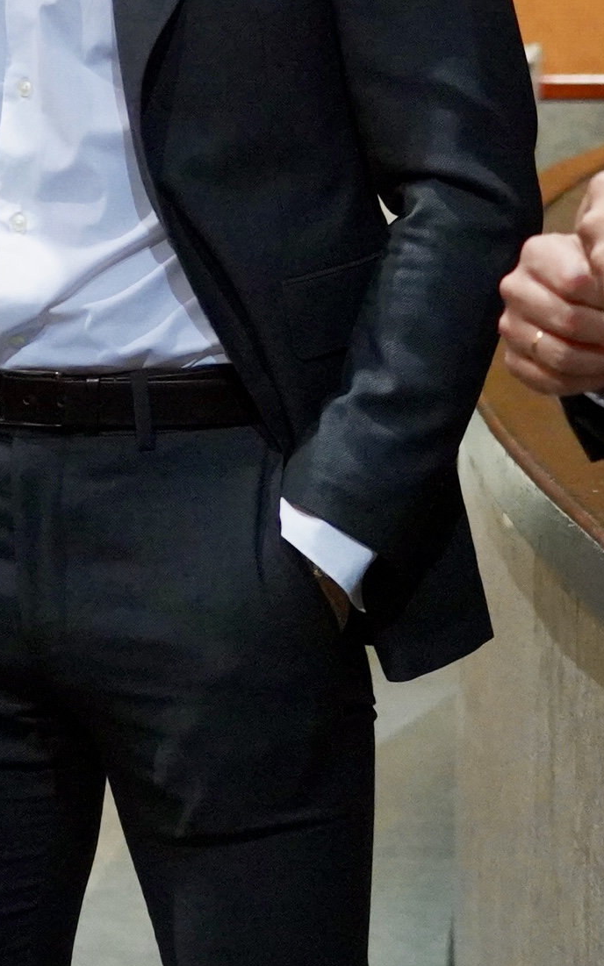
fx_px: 4030
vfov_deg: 13.3
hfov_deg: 8.5
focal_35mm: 153
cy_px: -169
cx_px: 51
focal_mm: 42
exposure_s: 1/160
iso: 8000
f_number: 4.5
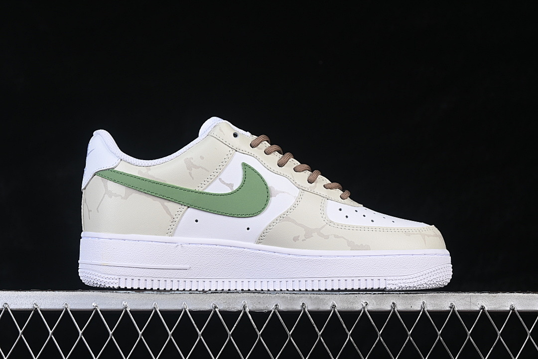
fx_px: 1121
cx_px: 269
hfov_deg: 27.0
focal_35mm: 75
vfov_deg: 18.2
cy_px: 180
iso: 160
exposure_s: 1/80
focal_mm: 50
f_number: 8
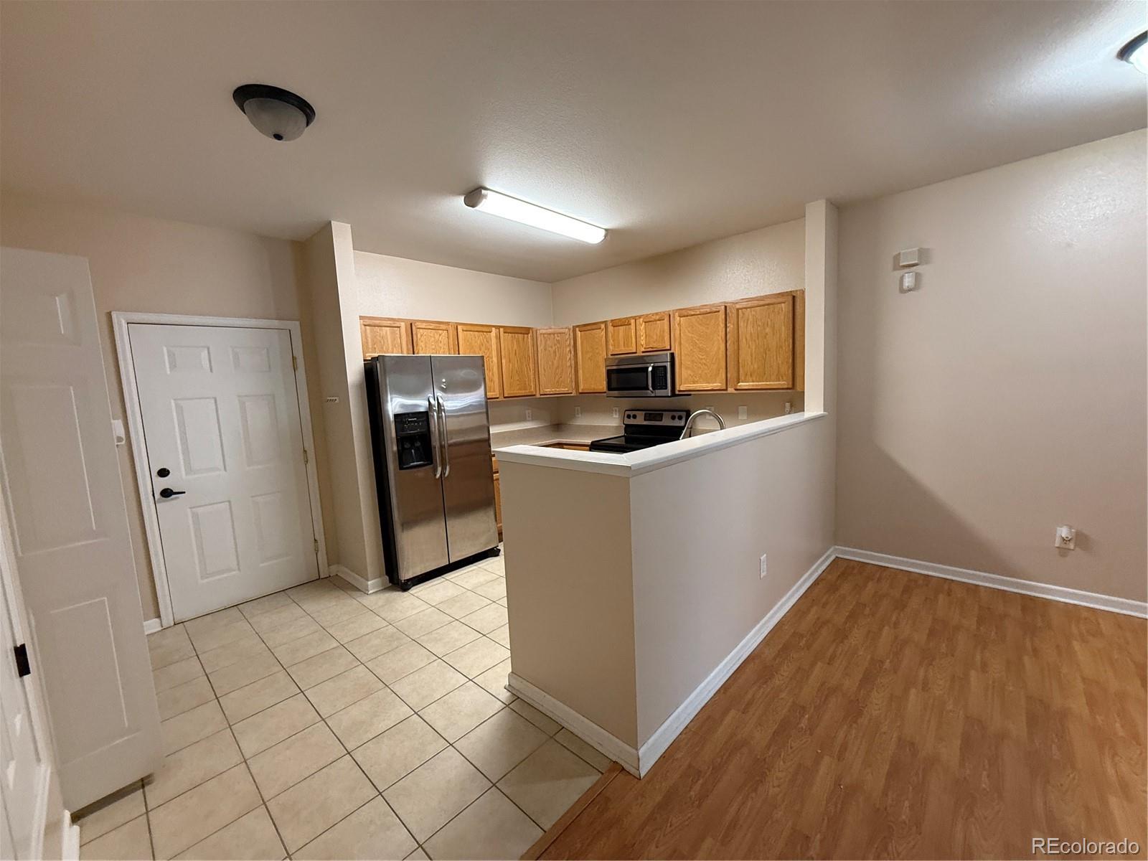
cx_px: 574
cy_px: 430
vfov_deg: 85.7
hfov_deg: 102.1
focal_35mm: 14
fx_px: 464
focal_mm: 2.22
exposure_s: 1/60
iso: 320
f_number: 2.2
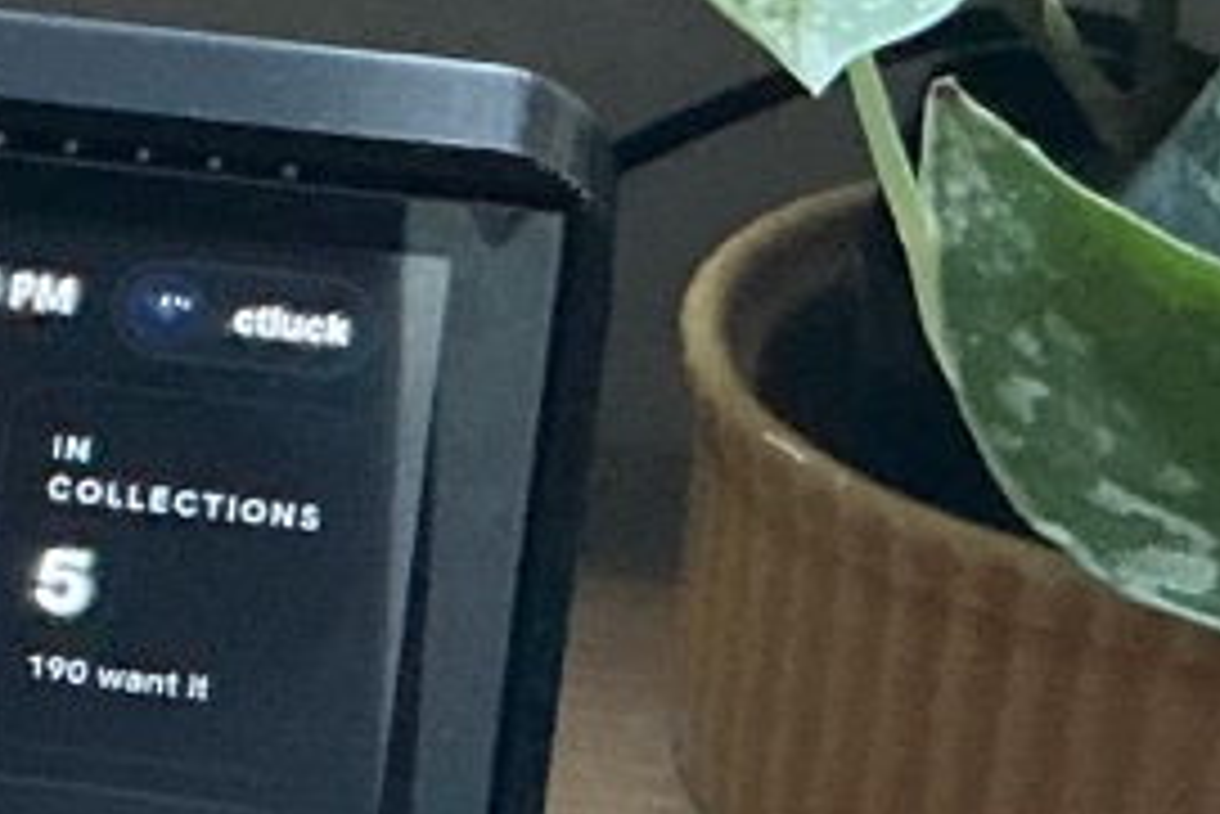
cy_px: 495
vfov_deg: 7.7
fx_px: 6035
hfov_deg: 10.8
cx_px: -1040
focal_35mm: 178
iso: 200
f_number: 1.8
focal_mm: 3
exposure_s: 1/60
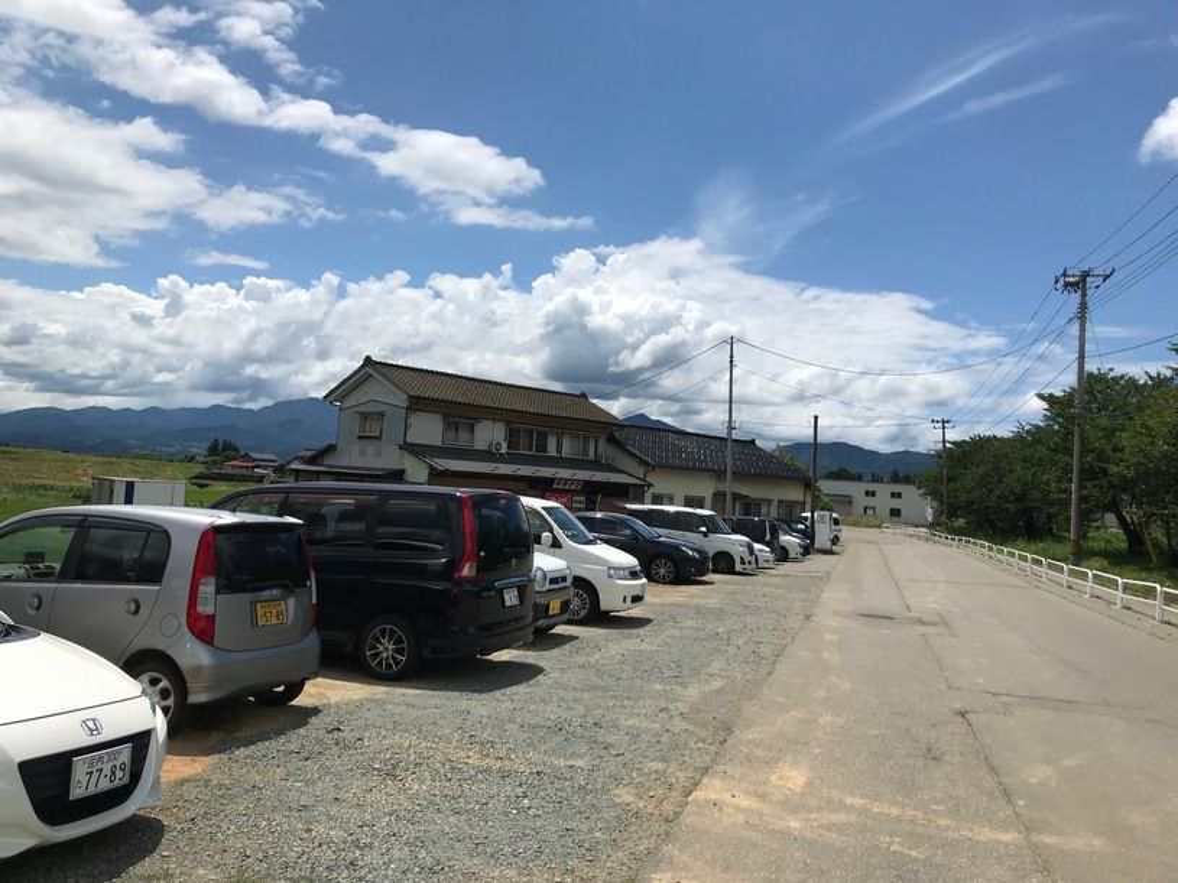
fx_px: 953
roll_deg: -4.3
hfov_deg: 63.5
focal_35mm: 28
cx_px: 589
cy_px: 442
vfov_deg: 49.7
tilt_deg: +6.0
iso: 20
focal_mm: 3.99
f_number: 1.8
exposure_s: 1/5650
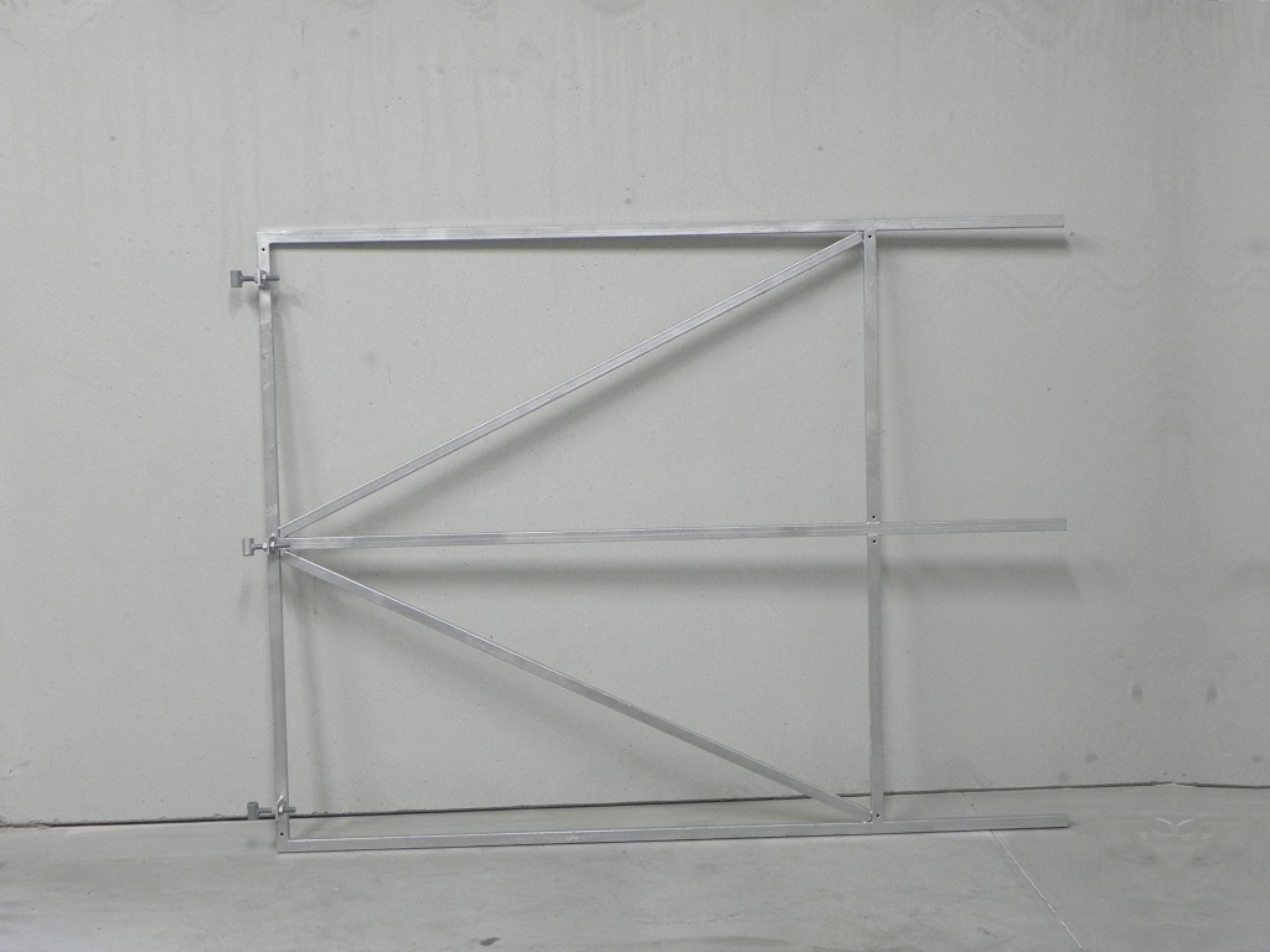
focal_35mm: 37
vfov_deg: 38.7
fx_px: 1357
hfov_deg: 50.1
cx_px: 635
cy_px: 476
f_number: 3.2
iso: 355
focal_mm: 6.6
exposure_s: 1/30
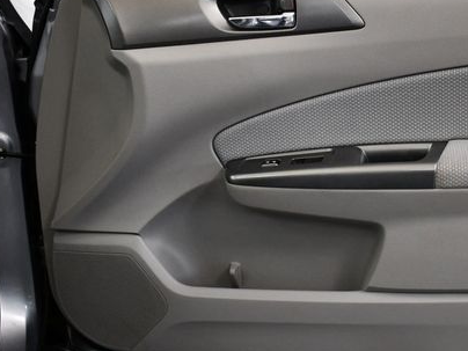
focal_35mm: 61
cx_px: 322
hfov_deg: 31.4
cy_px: 176
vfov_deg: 24.0
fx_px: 825
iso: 1250
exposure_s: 1/125
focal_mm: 20
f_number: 3.5
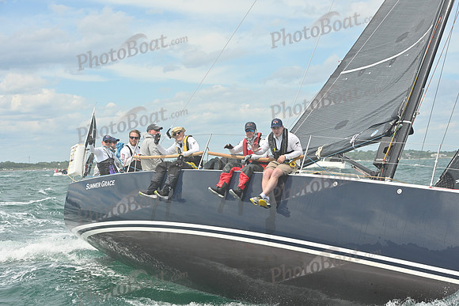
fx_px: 1046
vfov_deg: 16.7
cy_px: 153
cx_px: 230
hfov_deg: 24.8
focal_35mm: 82
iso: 320
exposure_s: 1/1250
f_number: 10
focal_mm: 82
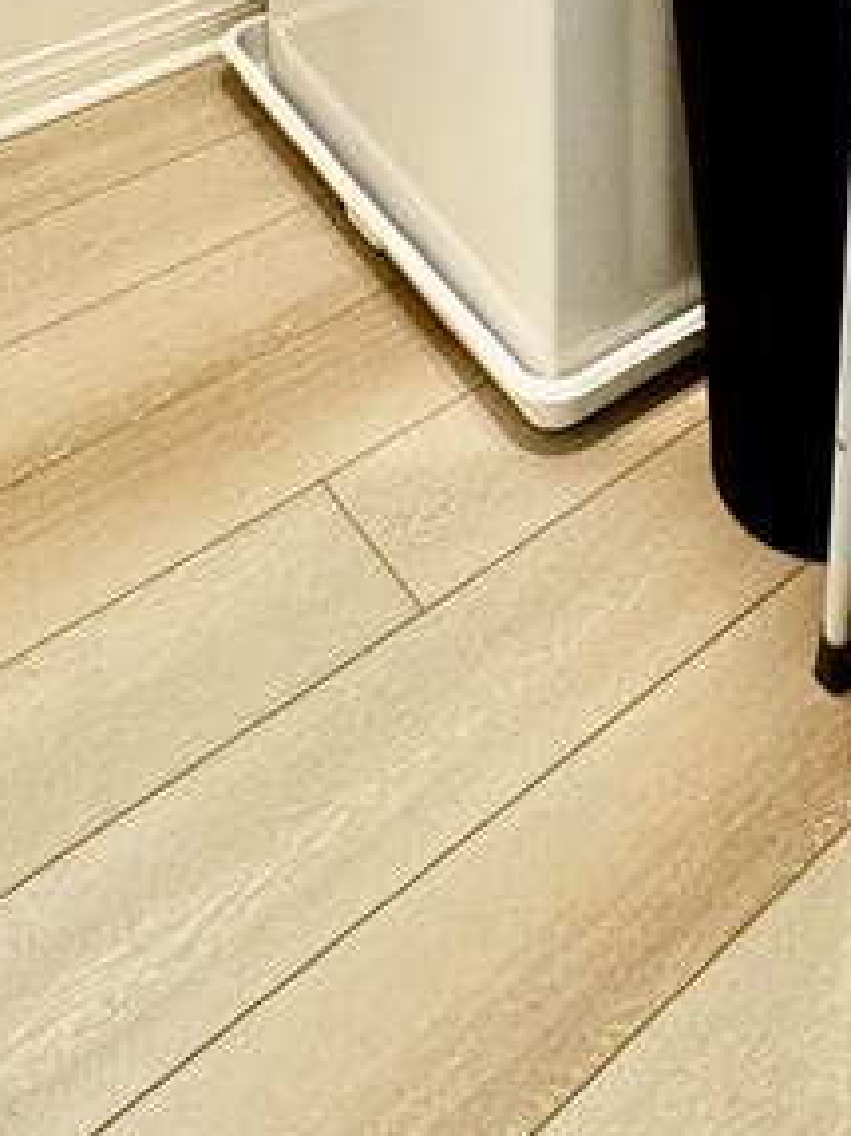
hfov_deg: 28.0
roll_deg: +0.1
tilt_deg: -4.2
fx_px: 1640
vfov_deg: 24.8
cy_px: -720
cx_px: 772
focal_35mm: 50
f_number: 2.2
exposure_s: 1/60
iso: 160
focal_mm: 2.22
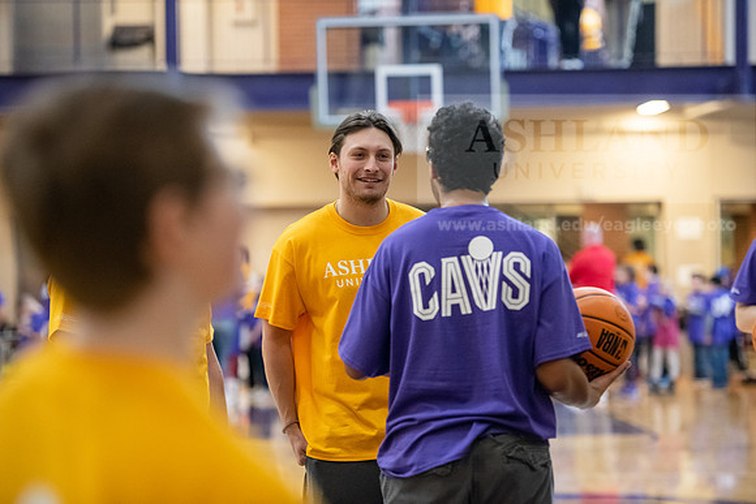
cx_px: 378
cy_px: 252
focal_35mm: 130
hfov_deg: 15.8
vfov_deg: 10.6
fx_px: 2731
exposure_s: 1/200
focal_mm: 130
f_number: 3.2
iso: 3200
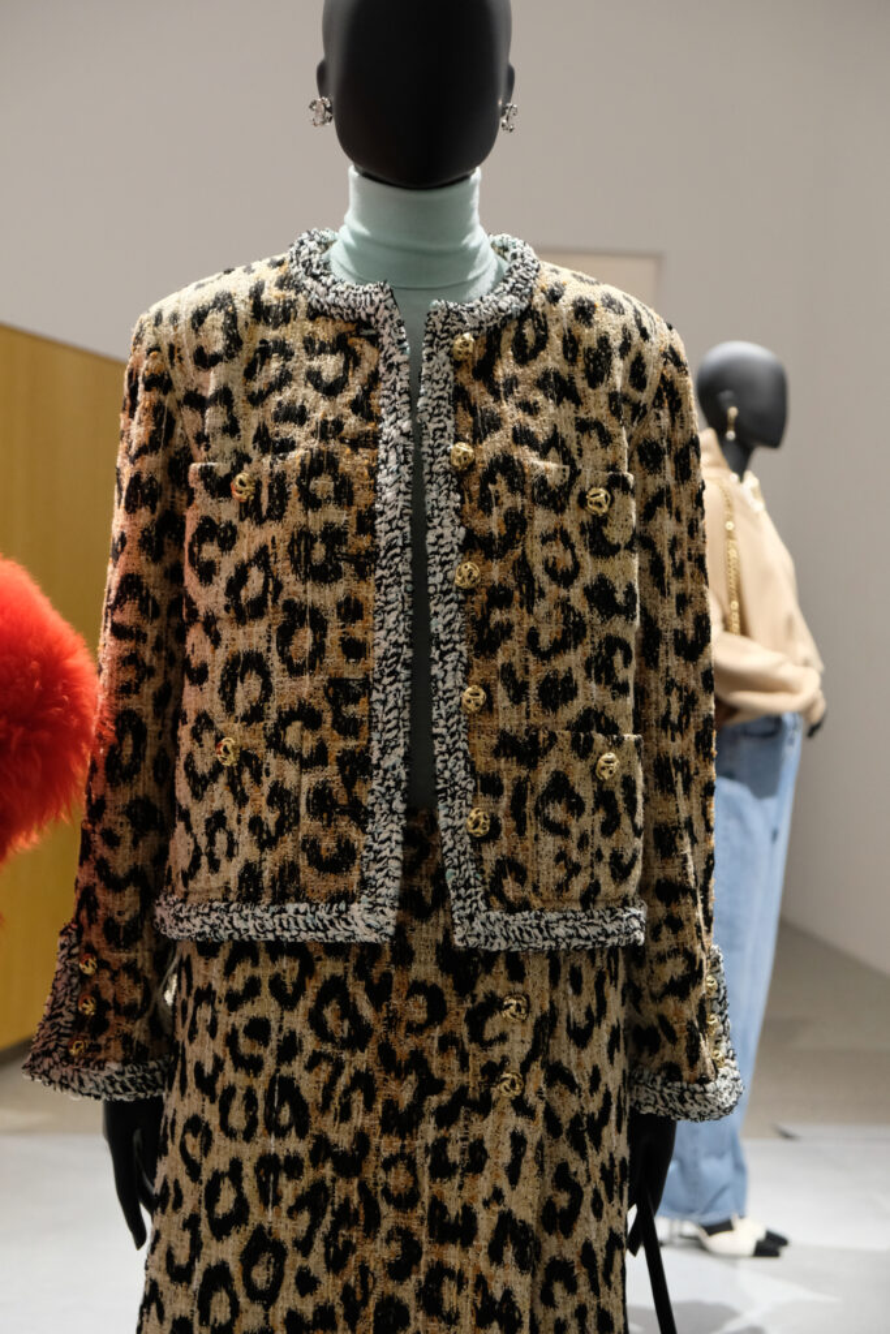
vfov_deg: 33.9
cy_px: 667
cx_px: 445
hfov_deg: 23.0
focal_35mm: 59
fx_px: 2187
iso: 2000
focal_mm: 39
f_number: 4
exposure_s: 1/60
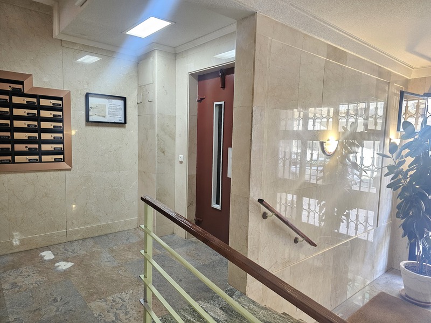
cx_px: 216
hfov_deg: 73.9
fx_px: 286
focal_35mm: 23
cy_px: 162
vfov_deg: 58.9
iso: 640
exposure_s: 1/33.3
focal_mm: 6.3
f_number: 1.7
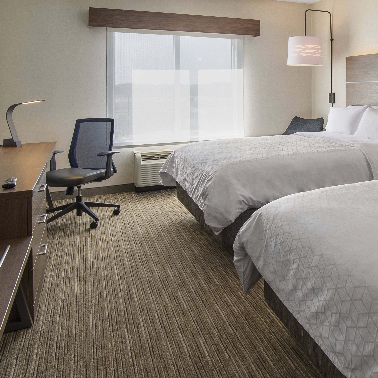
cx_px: 333
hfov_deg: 48.8
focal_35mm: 30
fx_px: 371
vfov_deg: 53.9
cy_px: 213
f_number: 8
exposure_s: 1/13
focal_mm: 16
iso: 100
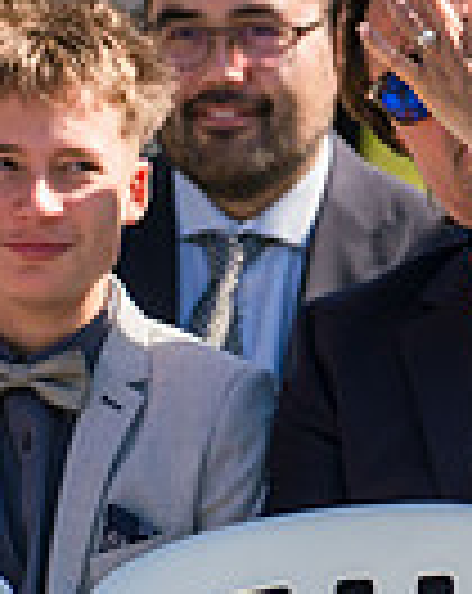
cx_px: 575
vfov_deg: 3.1
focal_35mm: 621
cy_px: 74
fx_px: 10882
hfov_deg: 2.5
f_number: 4
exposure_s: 1/1600
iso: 250
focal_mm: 150
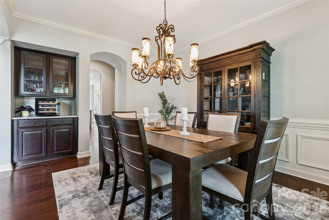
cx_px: 164
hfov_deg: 94.6
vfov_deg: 71.7
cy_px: 110
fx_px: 152
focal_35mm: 17
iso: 100
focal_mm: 16.6
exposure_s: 2.5
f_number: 13
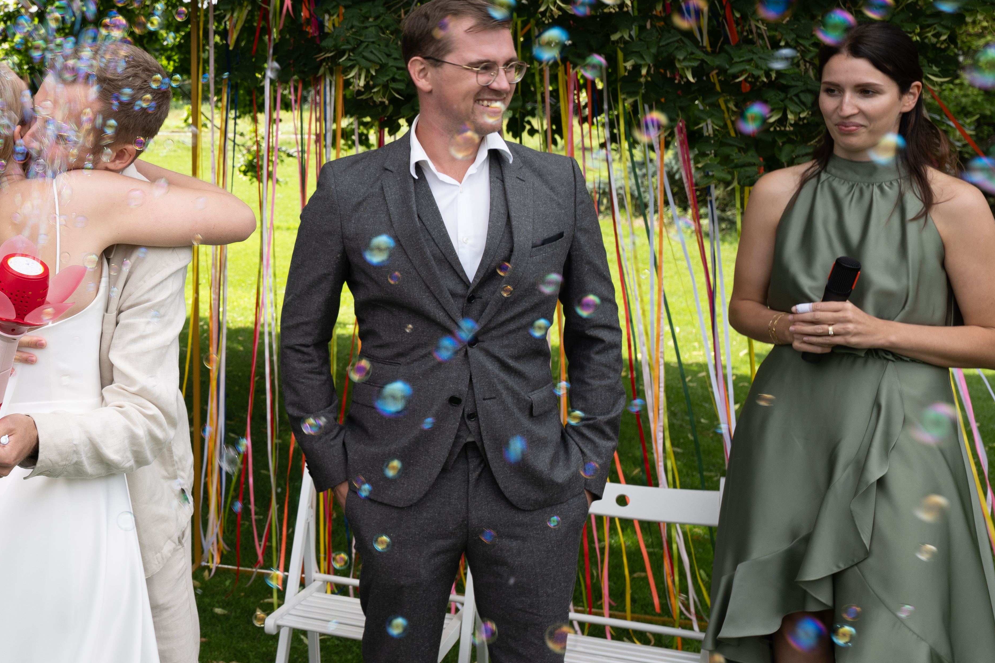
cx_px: 15
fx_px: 1465
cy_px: 221
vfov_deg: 25.4
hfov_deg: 34.4
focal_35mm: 53
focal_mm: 24
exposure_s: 1/80
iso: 100
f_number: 5.6
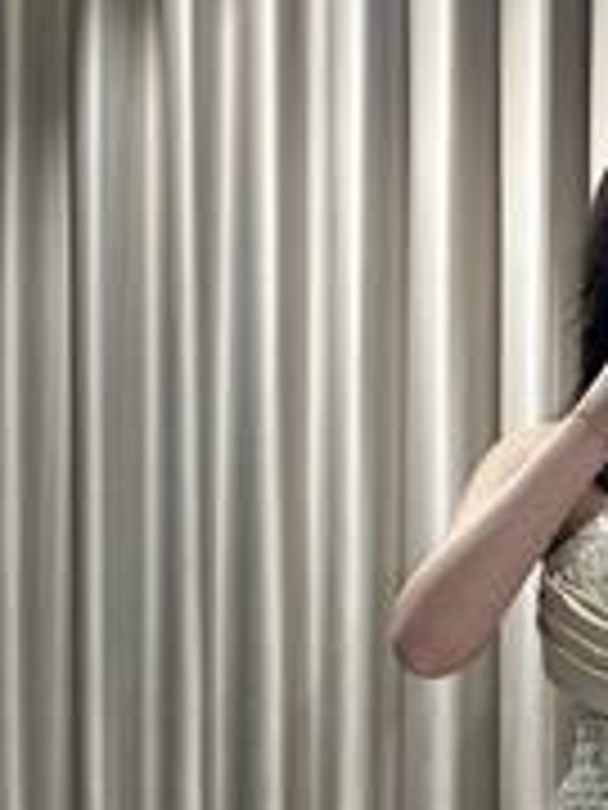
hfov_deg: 10.2
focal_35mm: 142
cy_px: 1015
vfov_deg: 13.5
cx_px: 775
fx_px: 3325
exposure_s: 1/184
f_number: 1.78
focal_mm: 6.86
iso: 64
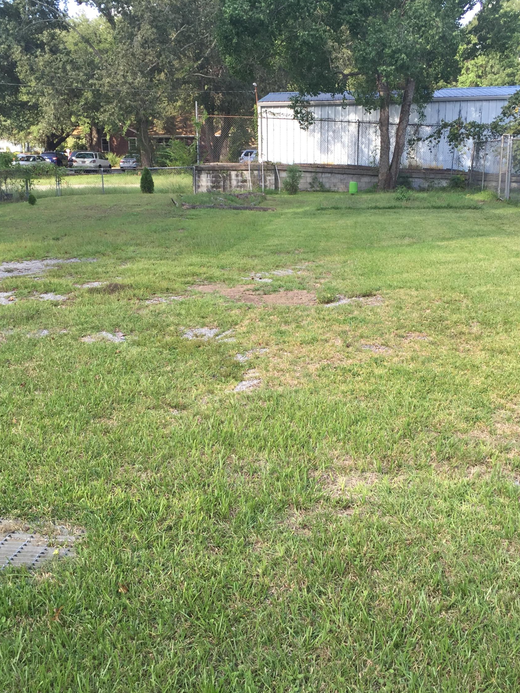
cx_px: 269
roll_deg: -0.4
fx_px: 781
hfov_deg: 36.8
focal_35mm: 39
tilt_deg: -12.9
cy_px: 347
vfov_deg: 47.9
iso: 32
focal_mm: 4.15
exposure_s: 1/257
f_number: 2.2
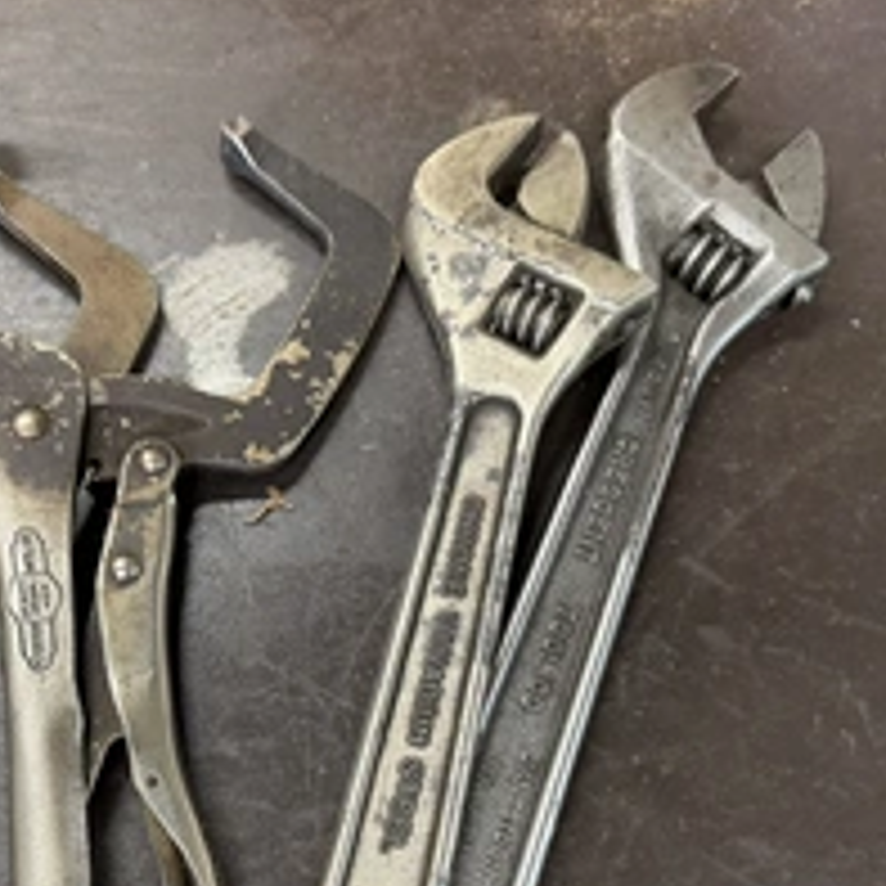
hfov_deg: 38.9
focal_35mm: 43
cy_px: 621
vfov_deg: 38.5
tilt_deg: -69.2
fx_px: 1245
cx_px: 319
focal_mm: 6.76
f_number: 1.78
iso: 200
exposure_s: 1/60
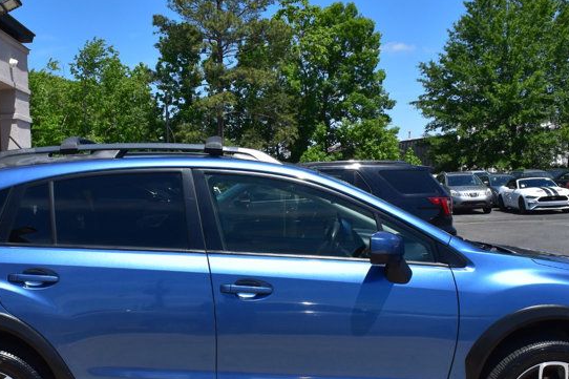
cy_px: 252
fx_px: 806
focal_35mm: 51
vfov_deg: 26.3
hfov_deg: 38.7
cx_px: 220
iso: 280
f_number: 11
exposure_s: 1/500
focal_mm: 18
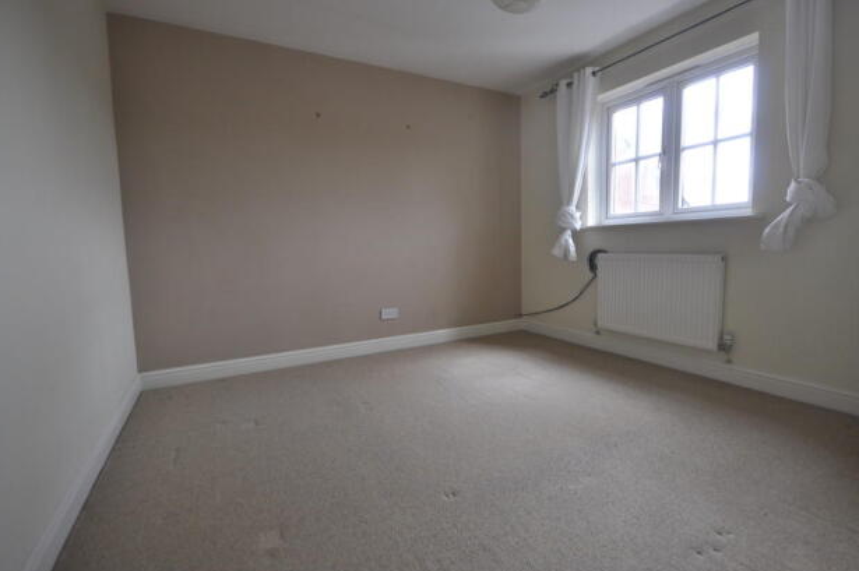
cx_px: 446
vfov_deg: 73.6
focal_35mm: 16
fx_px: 381
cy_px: 282
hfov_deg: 96.7
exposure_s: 1/100
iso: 400
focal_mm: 10
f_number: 5
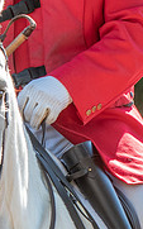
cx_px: 114
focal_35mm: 614
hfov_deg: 2.1
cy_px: 251
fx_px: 3832
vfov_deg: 3.4
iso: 280
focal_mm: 95
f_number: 4.5
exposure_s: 1/250
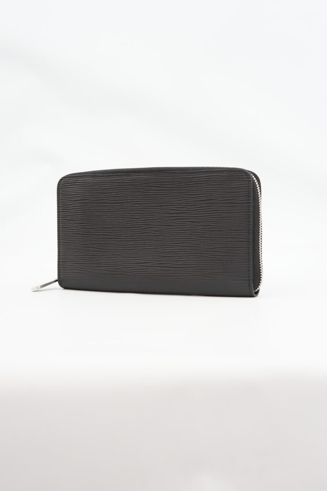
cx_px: 164
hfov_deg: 27.0
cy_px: 246
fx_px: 681
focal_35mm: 50
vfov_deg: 39.6
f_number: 6.3
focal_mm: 50
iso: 640
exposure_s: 1/6
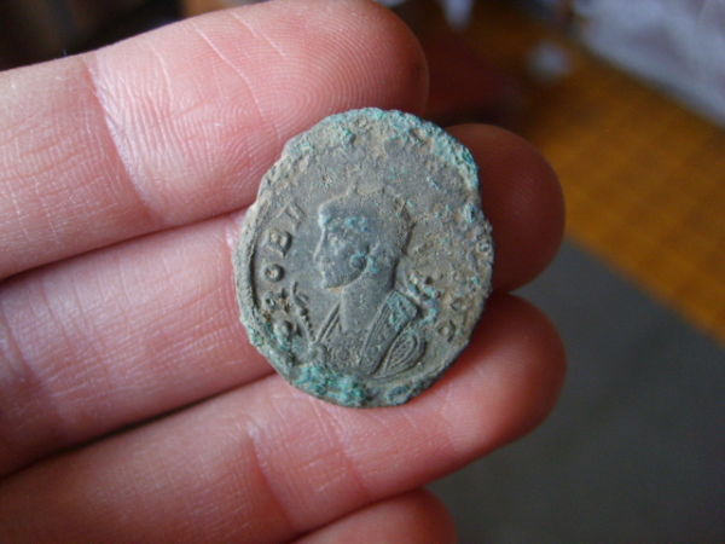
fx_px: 733
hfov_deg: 52.6
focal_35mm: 35
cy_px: 272
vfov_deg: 40.7
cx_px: 362
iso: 139
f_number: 2.8
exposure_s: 1/6
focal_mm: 5.8
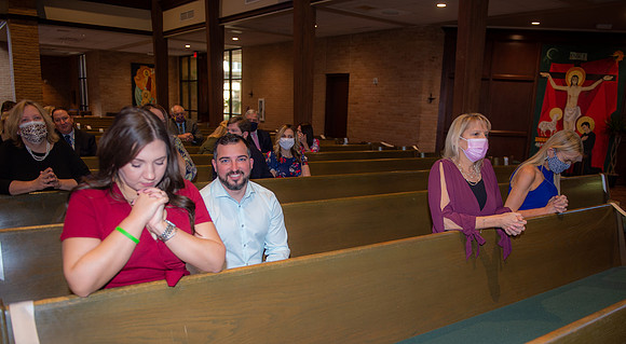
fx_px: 520
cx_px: 334
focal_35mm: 31
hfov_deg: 62.1
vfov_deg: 36.4
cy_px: 222
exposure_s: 1/125
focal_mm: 28
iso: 800
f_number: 2.8
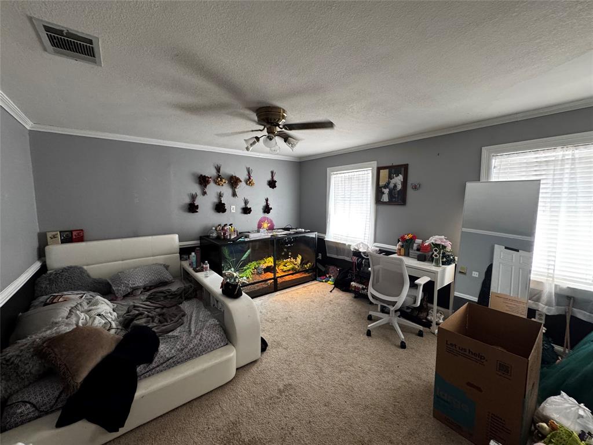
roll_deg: -0.1
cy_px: 222
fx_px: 240
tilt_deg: -6.1
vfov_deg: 85.7
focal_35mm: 14
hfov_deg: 102.1
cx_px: 296
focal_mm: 2.22
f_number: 2.2
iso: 320
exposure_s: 1/60
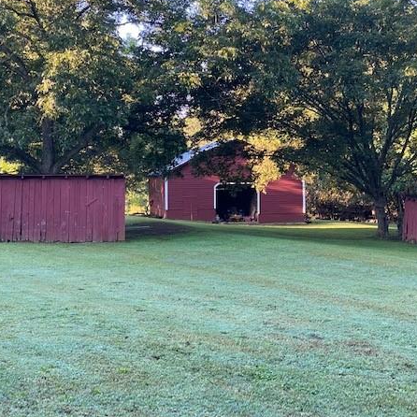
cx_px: 265
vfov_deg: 26.1
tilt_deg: -1.3
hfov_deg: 26.0
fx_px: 900
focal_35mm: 66
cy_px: 195
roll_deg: +0.8
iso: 40
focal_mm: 6
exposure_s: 1/122
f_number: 2
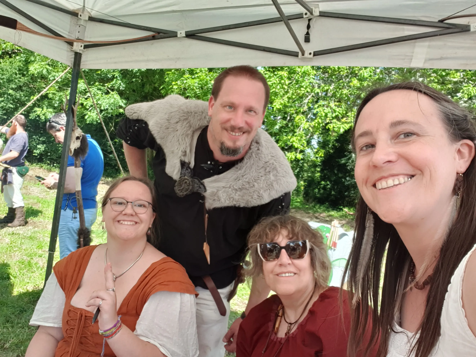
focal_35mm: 31
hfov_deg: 58.4
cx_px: 238
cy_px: 178
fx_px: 426
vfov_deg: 45.4
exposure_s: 1/351
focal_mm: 2.92
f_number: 1.7
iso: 100
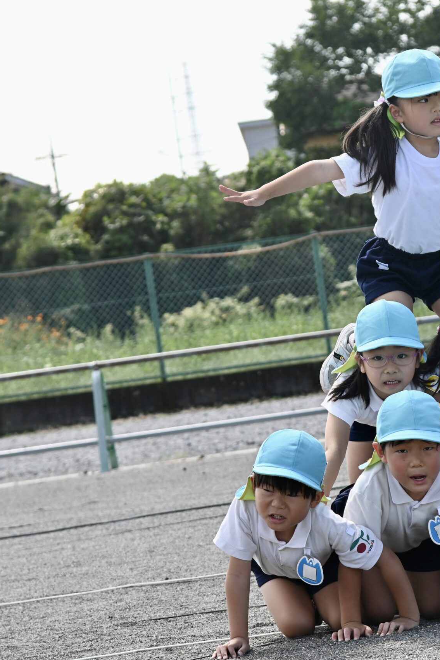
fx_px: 3514
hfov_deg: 7.1
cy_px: 329
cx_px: 408
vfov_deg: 10.7
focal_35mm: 192
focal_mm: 85
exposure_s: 1/250
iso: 160
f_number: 5.6
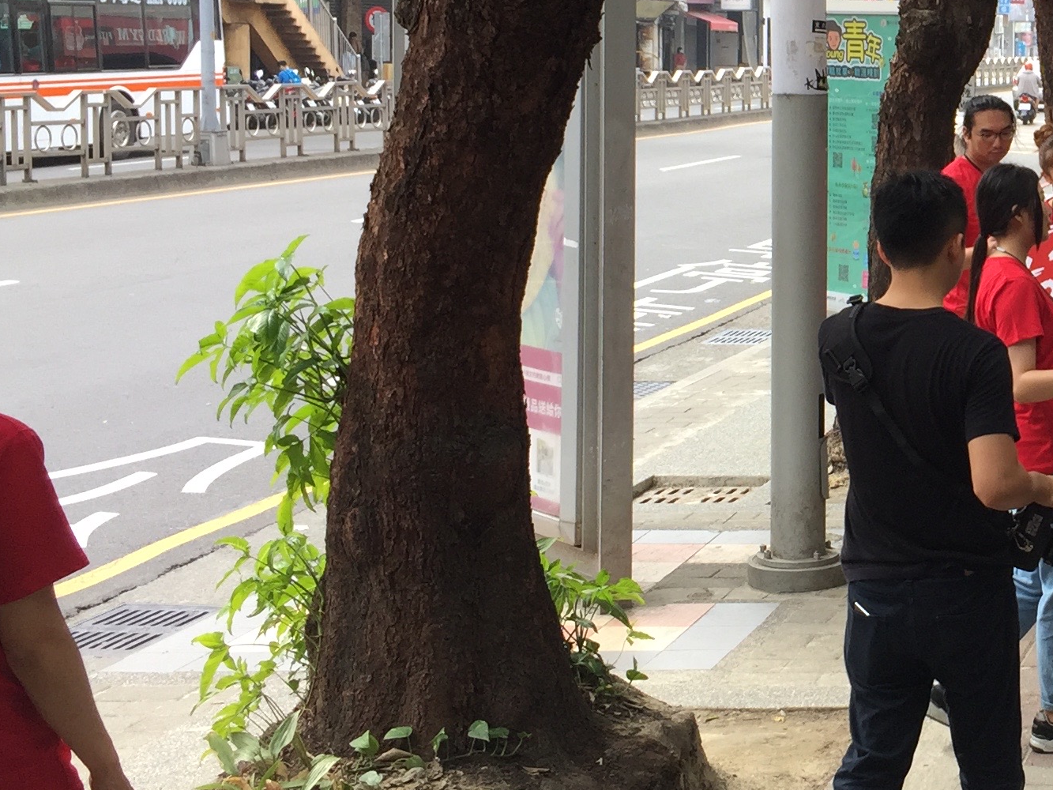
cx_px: 1145
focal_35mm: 71
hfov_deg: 25.5
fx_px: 2160
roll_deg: -2.5
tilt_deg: -4.0
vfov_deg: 20.6
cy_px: 231
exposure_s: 1/168
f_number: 2.2
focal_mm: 4.15
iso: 32
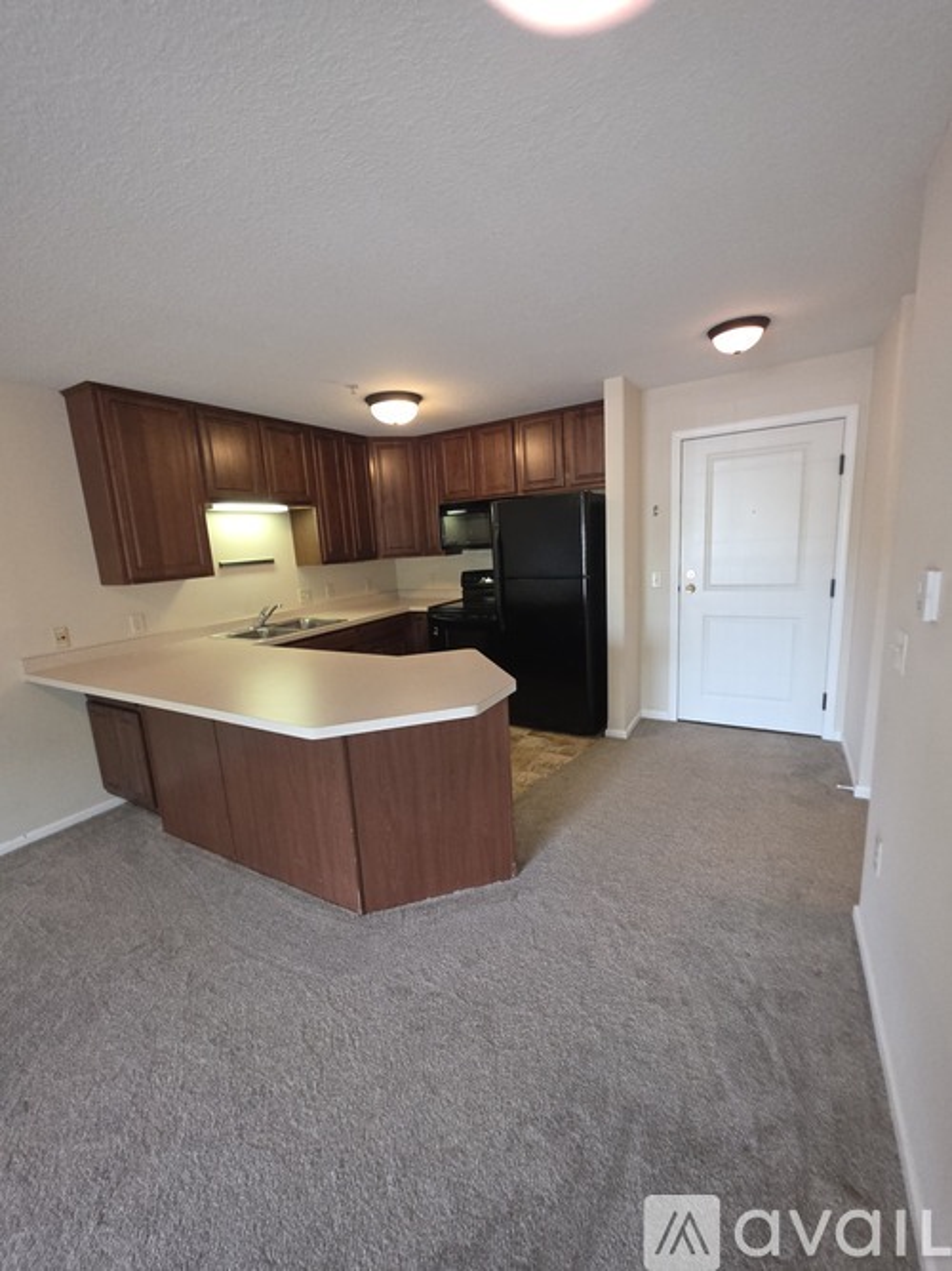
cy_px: 636
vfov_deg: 106.2
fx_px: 477
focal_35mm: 13
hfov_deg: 89.9
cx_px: 476
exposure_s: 1/60
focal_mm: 2.2
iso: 320
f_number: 1.9
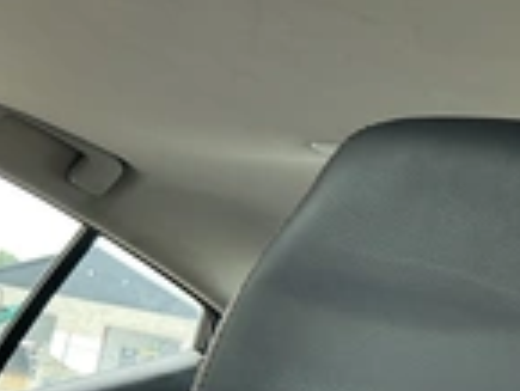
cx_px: 624
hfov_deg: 23.2
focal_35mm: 77
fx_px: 1158
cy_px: 405
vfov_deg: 18.6
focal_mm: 3
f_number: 1.8
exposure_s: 1/122
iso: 32
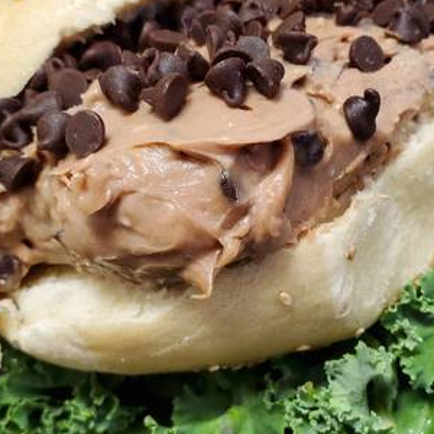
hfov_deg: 37.5
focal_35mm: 45
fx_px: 638
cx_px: 247
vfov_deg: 37.6
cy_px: 214
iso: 250
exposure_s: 1/39
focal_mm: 4.3
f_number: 2.4
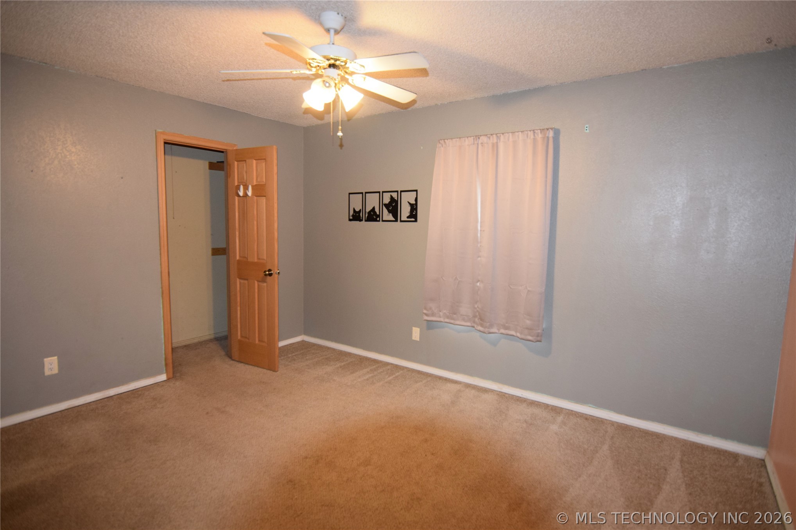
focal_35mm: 18
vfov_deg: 67.4
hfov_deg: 90.0
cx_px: 398
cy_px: 265
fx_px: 398
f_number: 2.8
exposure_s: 1/60
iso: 1100
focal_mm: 12
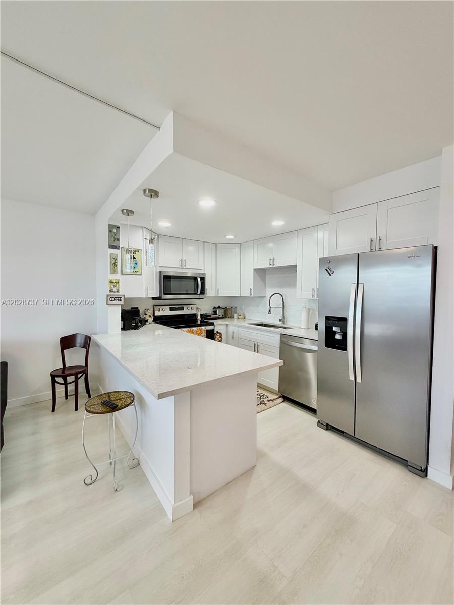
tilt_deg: -2.0
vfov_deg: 102.1
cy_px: 302
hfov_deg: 85.7
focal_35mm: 14
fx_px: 245
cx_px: 227
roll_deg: -0.5
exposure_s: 1/120
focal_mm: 2.22
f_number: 2.2
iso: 100
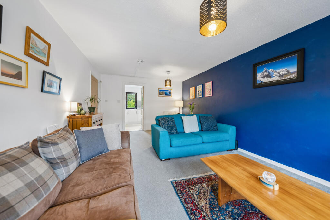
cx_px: 165
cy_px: 110
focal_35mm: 12
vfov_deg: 90.0
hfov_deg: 112.6
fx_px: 110
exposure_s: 1/20
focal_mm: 12
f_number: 2.8
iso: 200
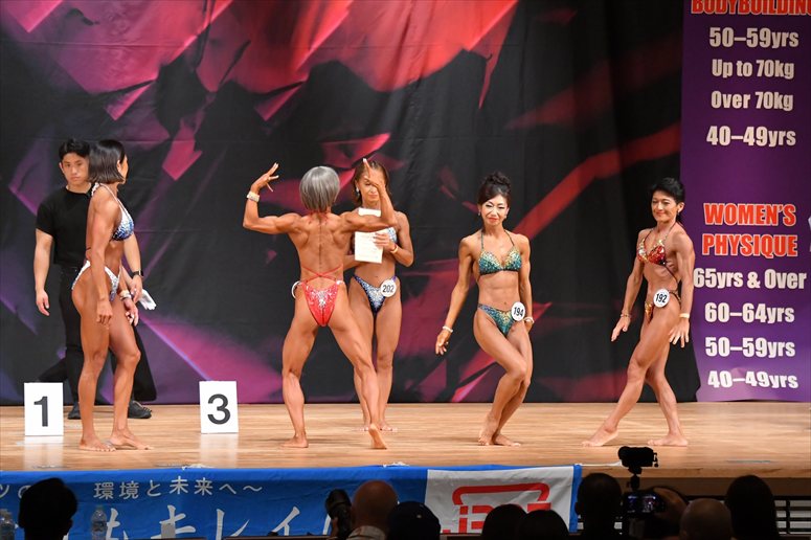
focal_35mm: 174
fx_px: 3918
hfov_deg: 11.8
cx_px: 406
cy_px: 270
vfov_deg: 7.9
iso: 6400
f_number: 5.6
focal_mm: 116
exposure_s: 1/400
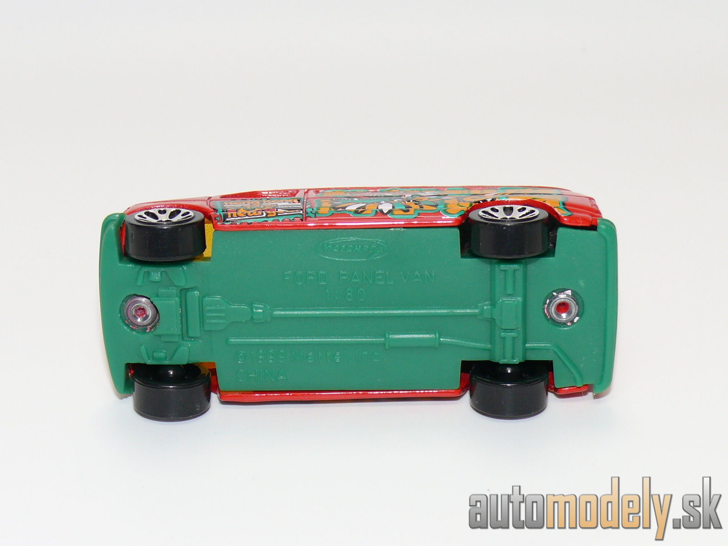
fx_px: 2040
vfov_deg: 15.2
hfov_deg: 20.2
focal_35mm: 97
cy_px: 273
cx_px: 364
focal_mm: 13
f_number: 4
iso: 100
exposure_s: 1/30
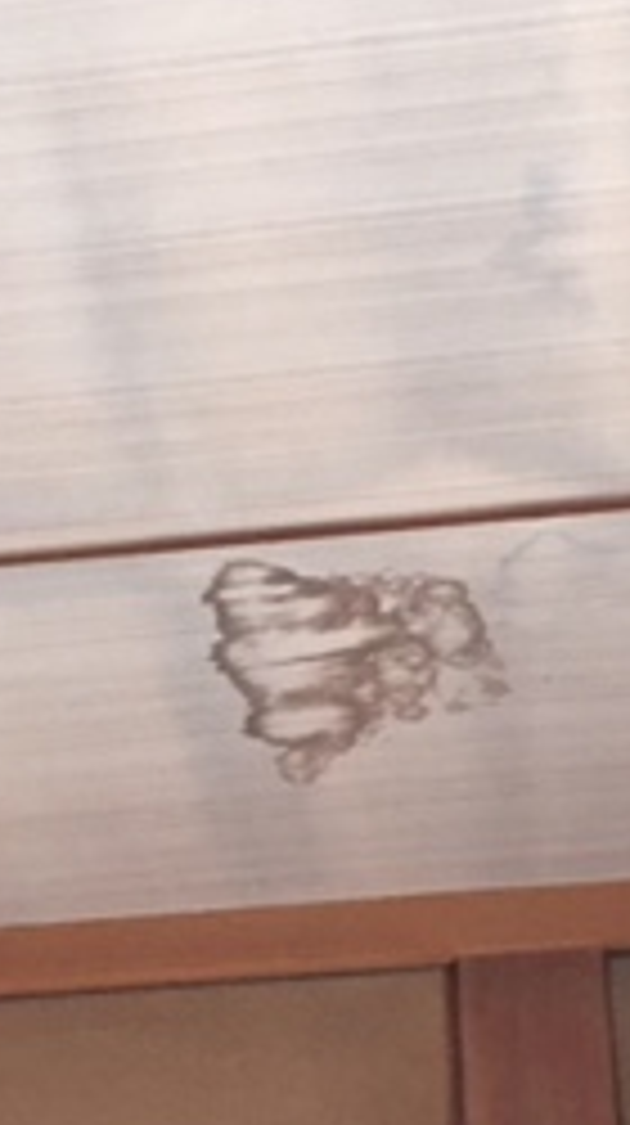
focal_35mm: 81
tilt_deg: +29.6
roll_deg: +0.2
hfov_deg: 14.9
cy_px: 904
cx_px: 288
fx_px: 2414
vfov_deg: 25.8
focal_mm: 4.15
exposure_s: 1/30
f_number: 2.2
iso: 250
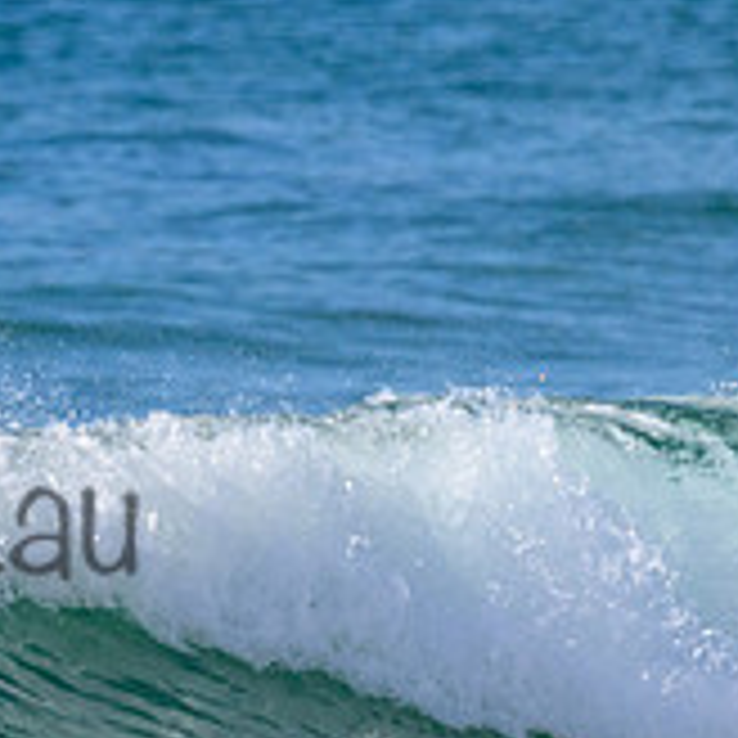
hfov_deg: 0.9
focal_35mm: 1865
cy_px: 470
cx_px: -338
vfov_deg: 0.9
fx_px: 44985
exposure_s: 1/2000
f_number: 11
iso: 1600
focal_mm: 620
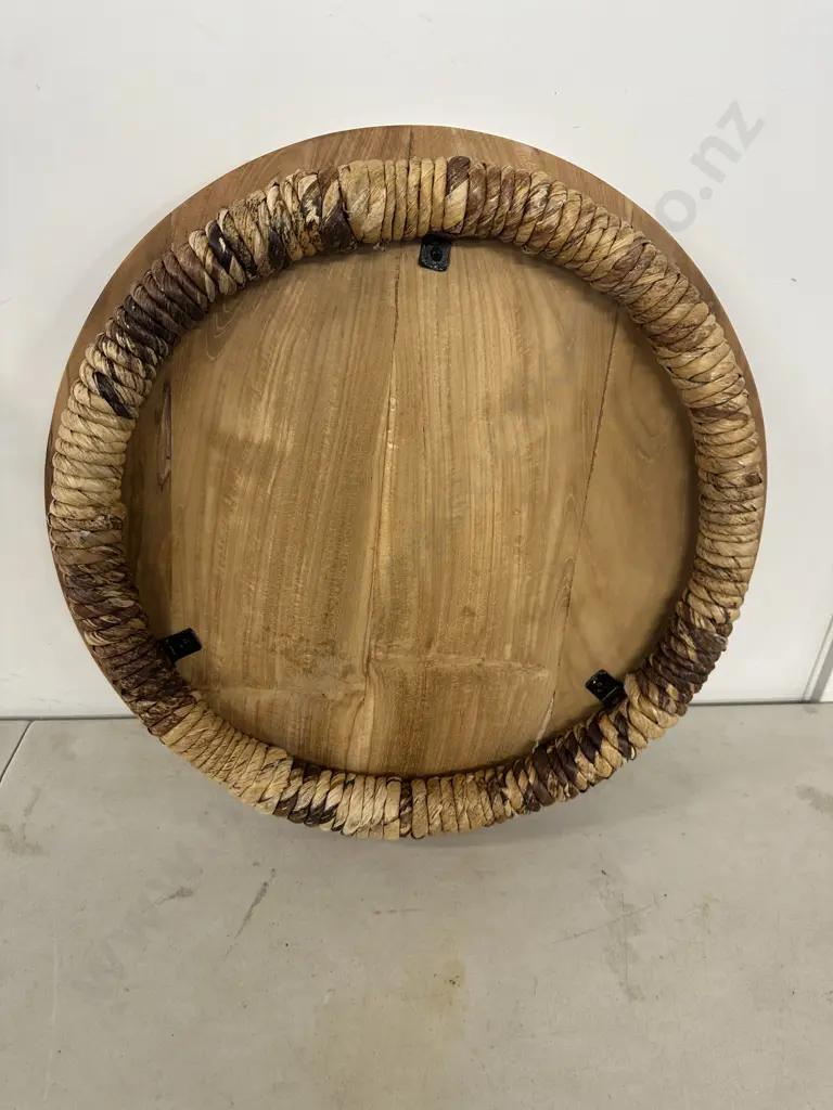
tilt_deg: -34.0
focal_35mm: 24
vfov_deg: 71.6
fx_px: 770
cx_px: 416
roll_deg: -1.0
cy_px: 555
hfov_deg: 56.8
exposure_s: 1/50
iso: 125
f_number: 1.78
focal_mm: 6.86
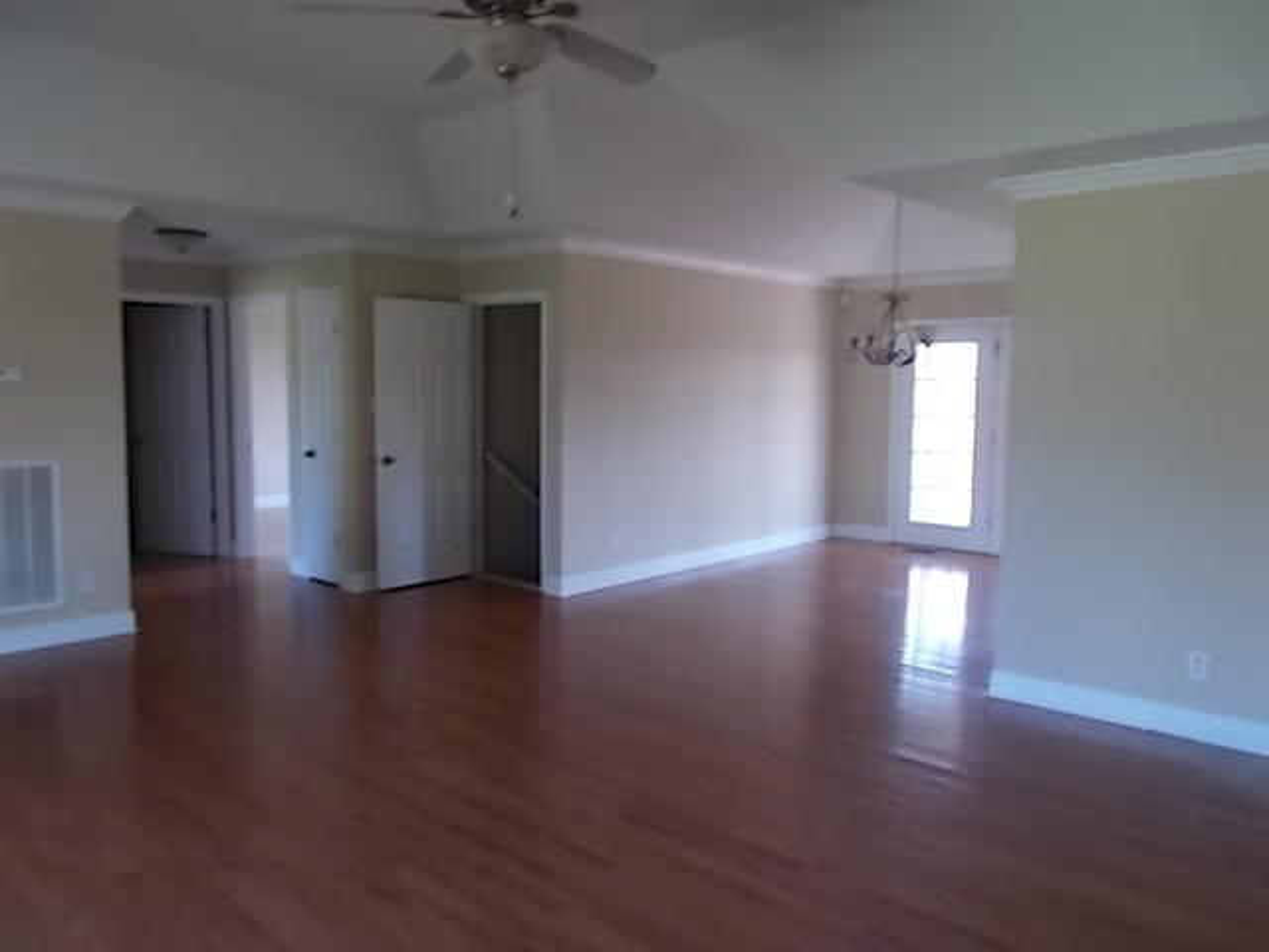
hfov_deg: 67.3
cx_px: 634
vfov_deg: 53.1
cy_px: 476
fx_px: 953
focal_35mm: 26
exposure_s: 1/25
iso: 160
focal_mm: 4.6
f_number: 3.2
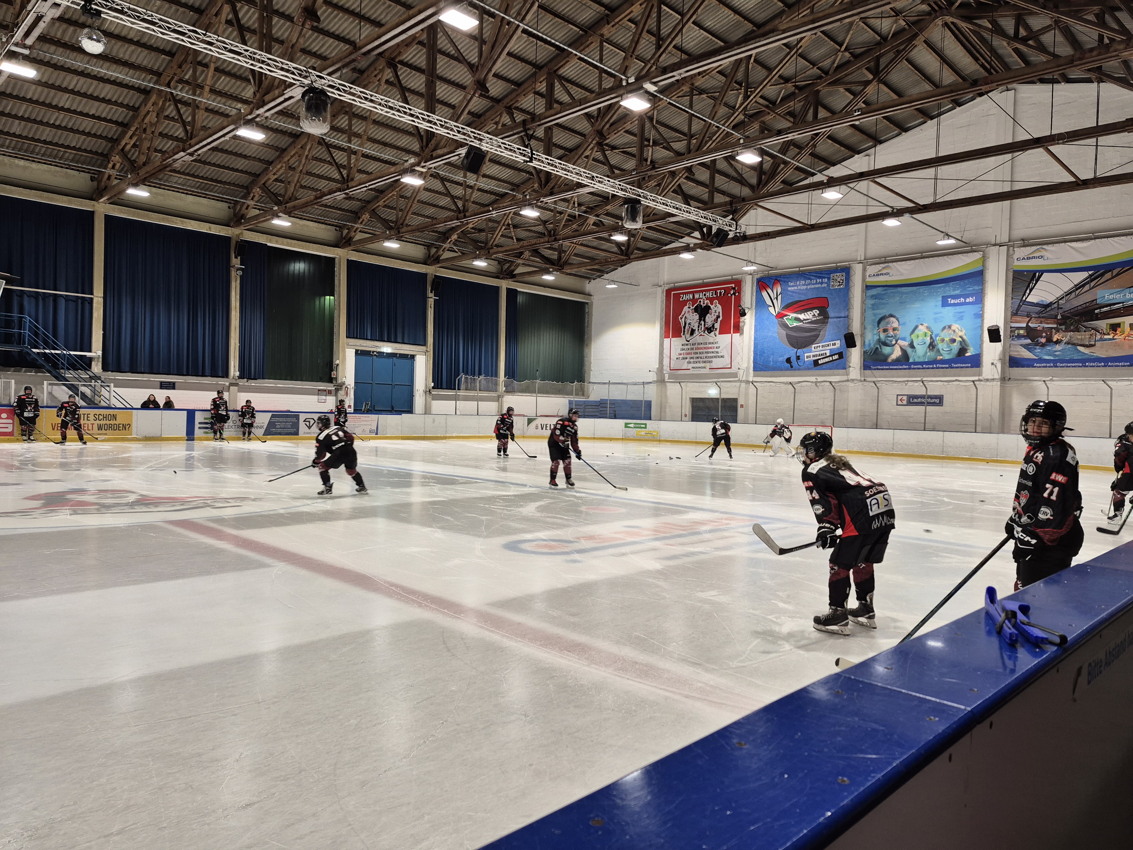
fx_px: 753
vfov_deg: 58.9
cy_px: 425
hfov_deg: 73.9
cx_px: 566
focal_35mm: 23
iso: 200
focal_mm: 5.4
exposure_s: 1/100
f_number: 1.8
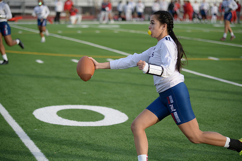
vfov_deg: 10.6
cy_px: 80
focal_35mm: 130
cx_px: 121
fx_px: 874
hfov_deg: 15.8
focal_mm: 130
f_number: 2.8
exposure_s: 1/4000
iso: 640
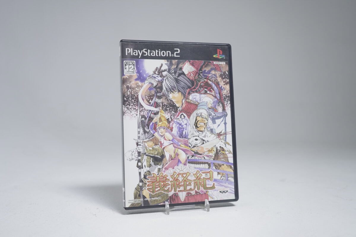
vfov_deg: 36.9
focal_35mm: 36
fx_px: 356
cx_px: 178
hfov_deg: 53.1
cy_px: 118
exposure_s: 1/25
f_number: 5.6
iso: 640
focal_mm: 36
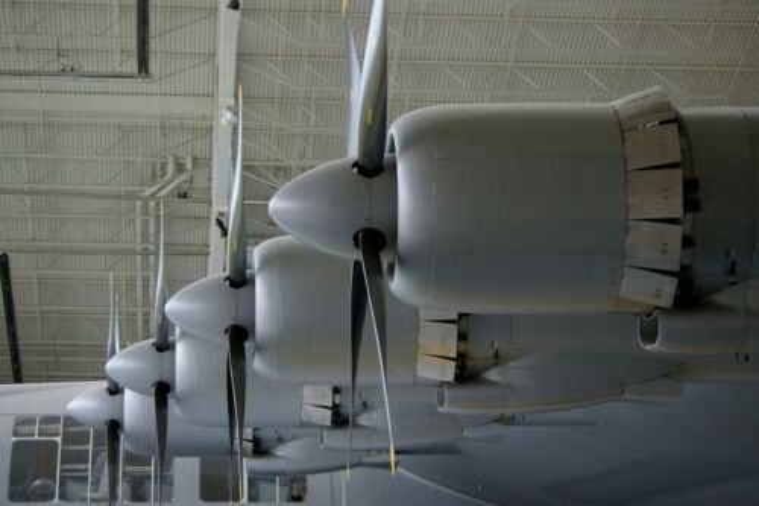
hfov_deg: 18.7
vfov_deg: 12.5
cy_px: 253
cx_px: 380
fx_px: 2308
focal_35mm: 110
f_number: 4.5
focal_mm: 73
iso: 200
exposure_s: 1/60
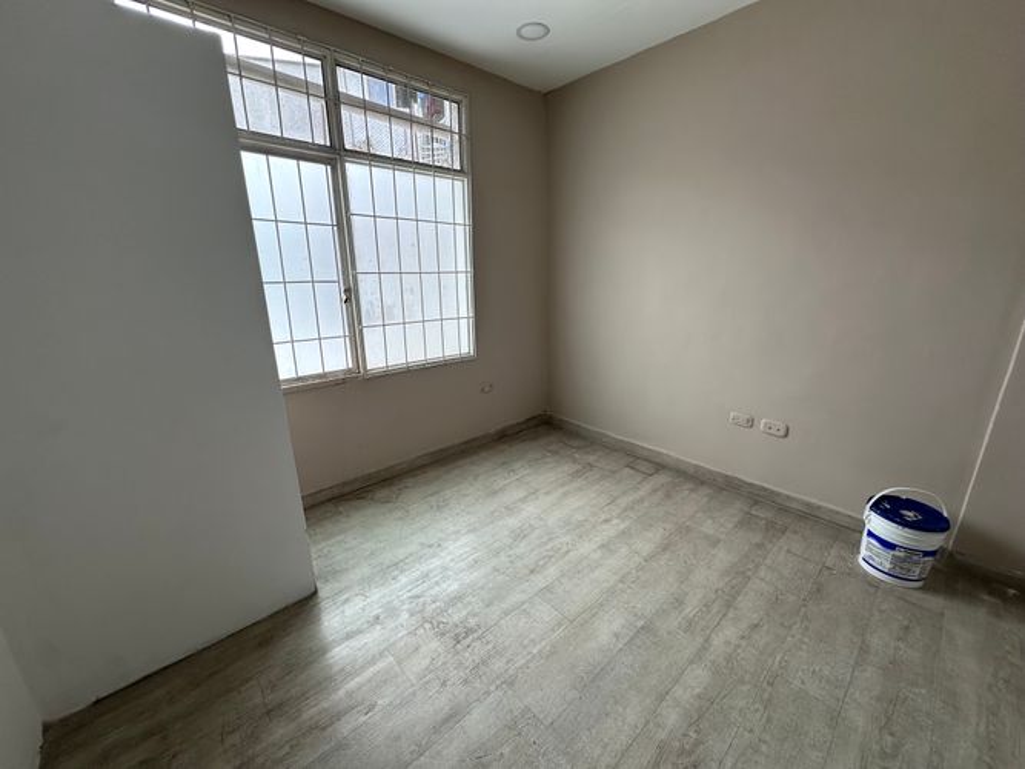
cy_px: 384
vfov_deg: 85.7
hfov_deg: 102.1
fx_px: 414
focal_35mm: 14
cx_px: 512
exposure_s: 1/108
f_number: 2.2
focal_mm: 2.22
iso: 40
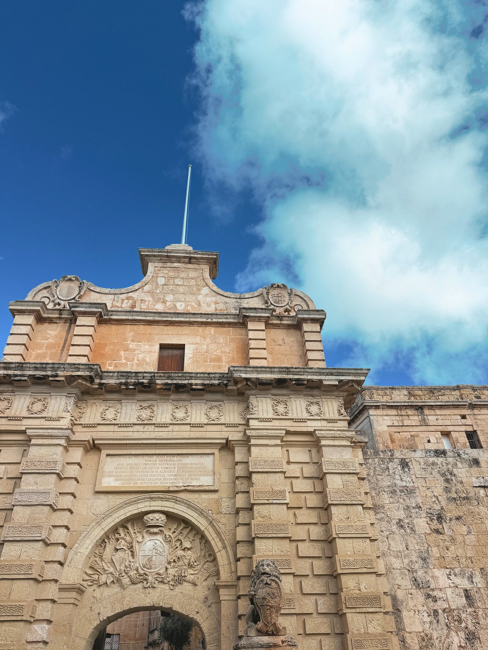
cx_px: 244
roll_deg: +1.8
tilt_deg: +34.9
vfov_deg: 71.6
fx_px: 451
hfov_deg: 56.8
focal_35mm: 24
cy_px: 325
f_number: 1.78
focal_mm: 6.76
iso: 80
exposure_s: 1/5714
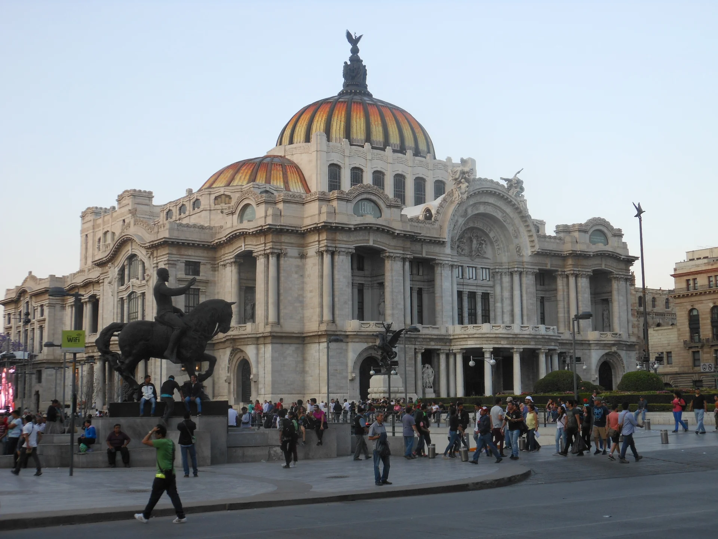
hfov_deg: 38.2
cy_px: 270
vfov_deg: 29.1
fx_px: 1037
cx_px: 359
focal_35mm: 50
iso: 80
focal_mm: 8.9
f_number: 4
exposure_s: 1/60
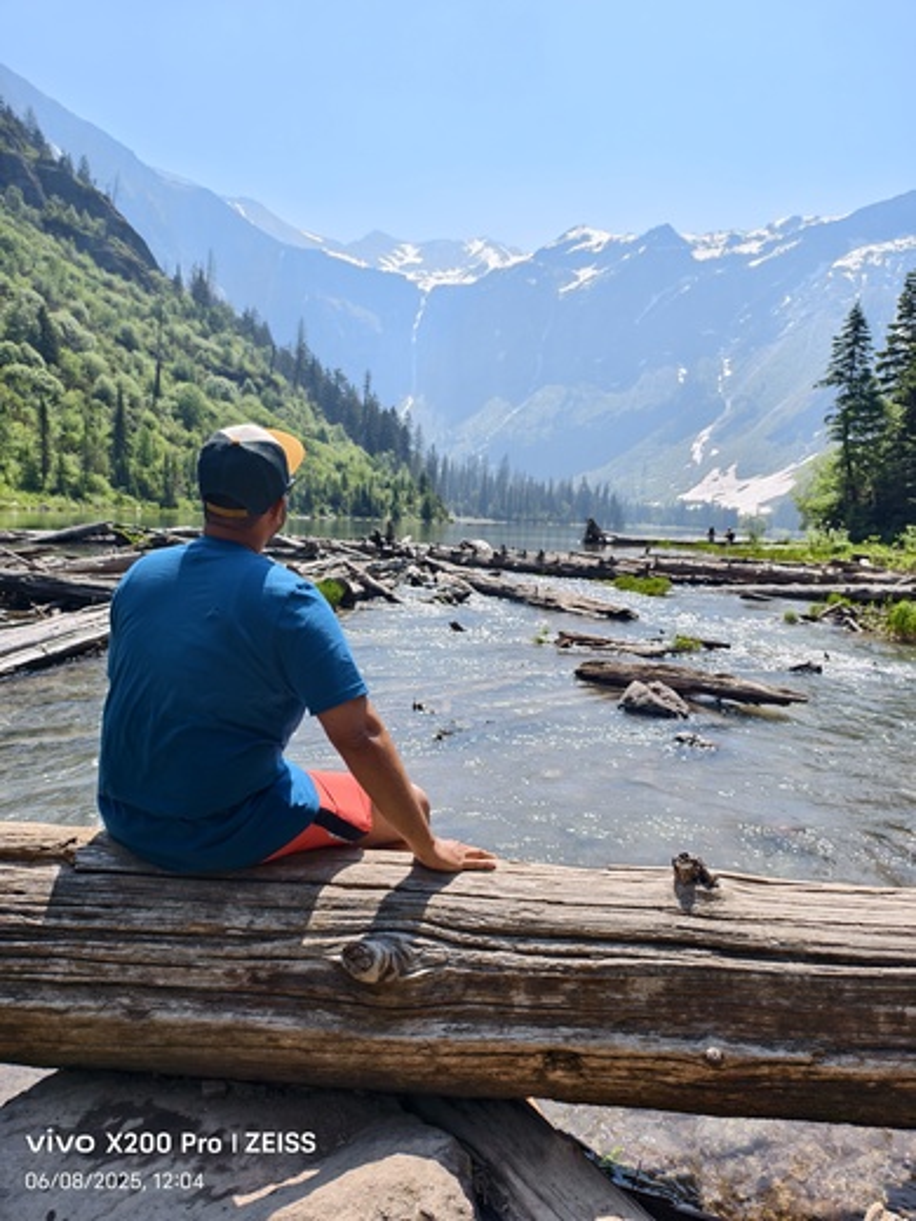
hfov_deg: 58.9
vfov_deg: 73.9
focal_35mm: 23
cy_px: 610
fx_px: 811
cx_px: 458
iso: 71
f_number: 1.57
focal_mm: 6.54
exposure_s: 1/1805
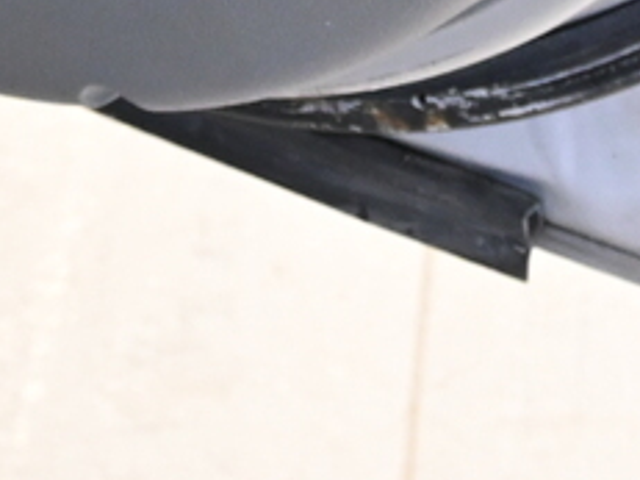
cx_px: 172
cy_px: -866
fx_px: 4682
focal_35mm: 253
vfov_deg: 5.6
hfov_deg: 7.8
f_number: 4.2
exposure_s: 1/40
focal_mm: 25
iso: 1400
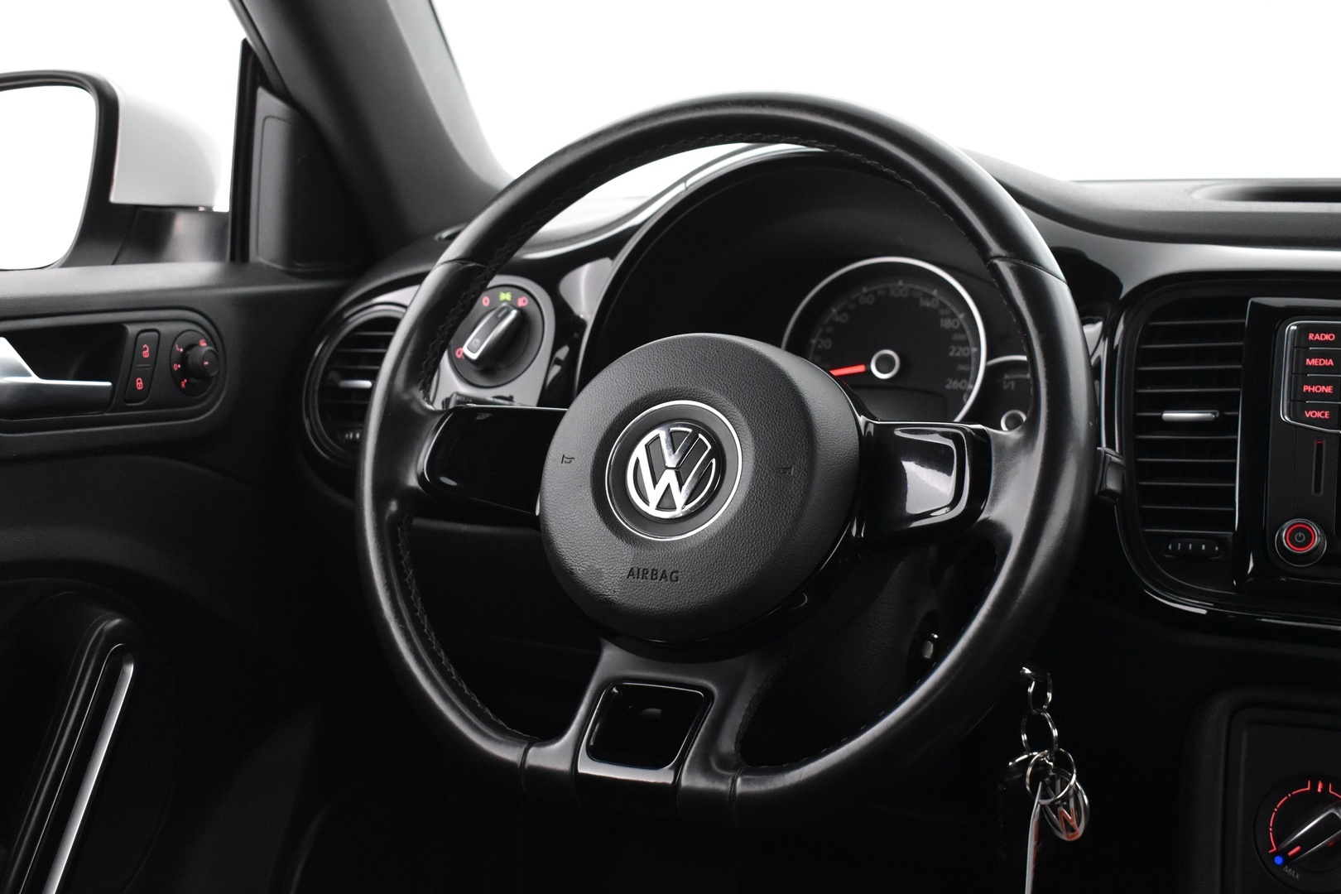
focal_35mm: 45
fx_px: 1676
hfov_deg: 43.6
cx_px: 670
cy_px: 447
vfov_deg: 29.9
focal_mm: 30
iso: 3200
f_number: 4.2
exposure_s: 1/25
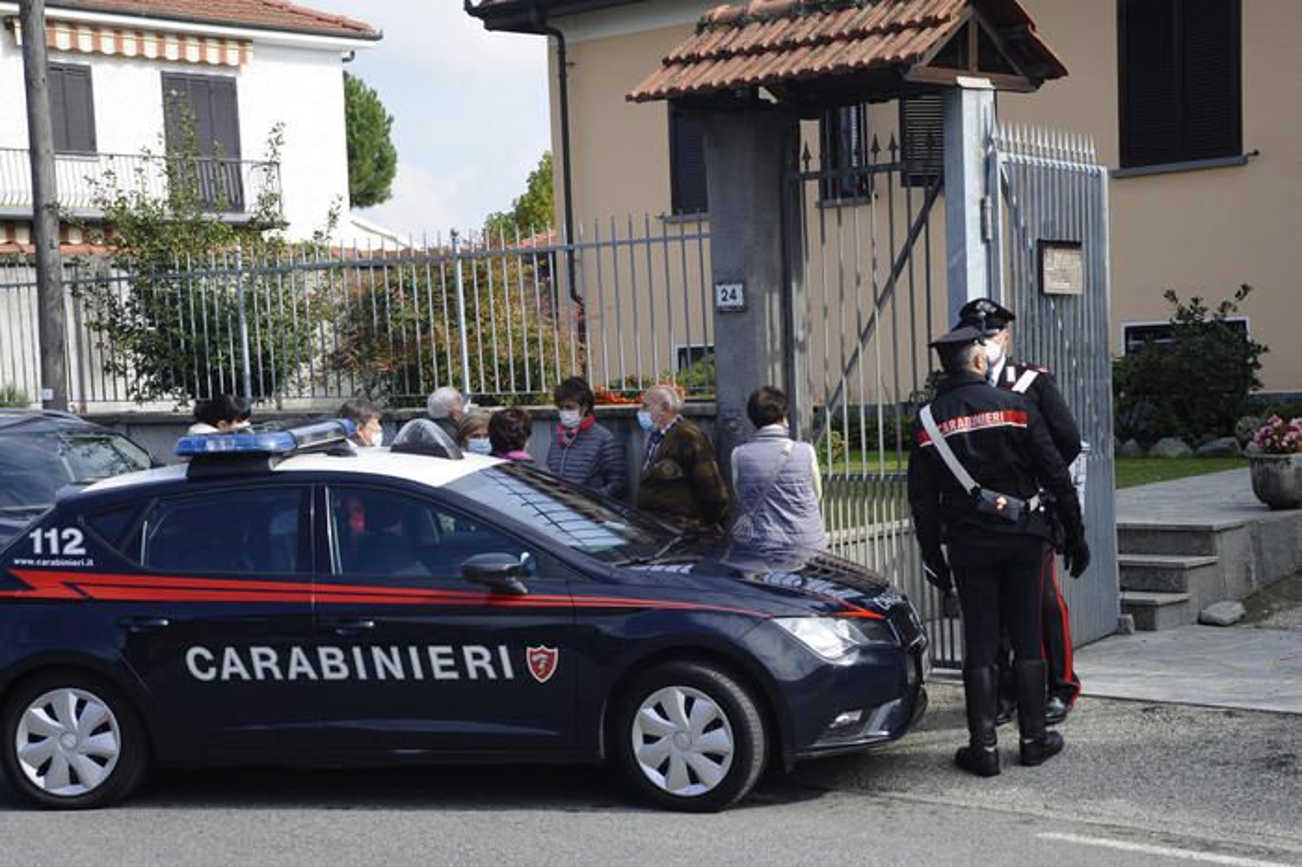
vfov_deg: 19.4
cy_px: 434
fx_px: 2530
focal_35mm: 70
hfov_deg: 28.9
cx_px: 651
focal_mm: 70
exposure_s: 1/125
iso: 200
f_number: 10
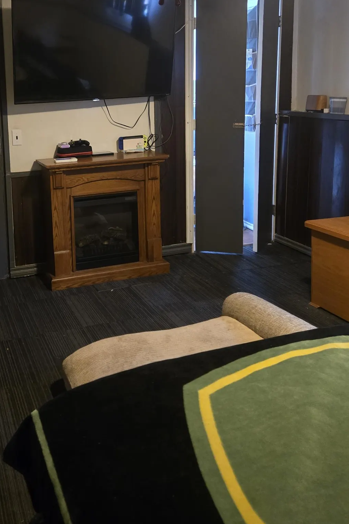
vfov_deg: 51.9
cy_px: 166
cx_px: 85
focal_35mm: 36
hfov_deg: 36.0
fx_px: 523
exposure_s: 1/20
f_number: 1.8
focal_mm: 5.4
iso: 1250
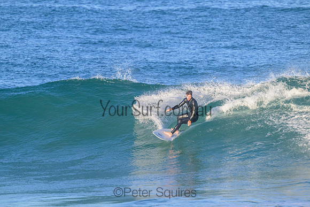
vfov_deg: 2.5
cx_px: 155
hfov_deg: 3.7
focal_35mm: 550
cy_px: 104
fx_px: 4737
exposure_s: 1/2000
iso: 2200
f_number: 11
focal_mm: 550
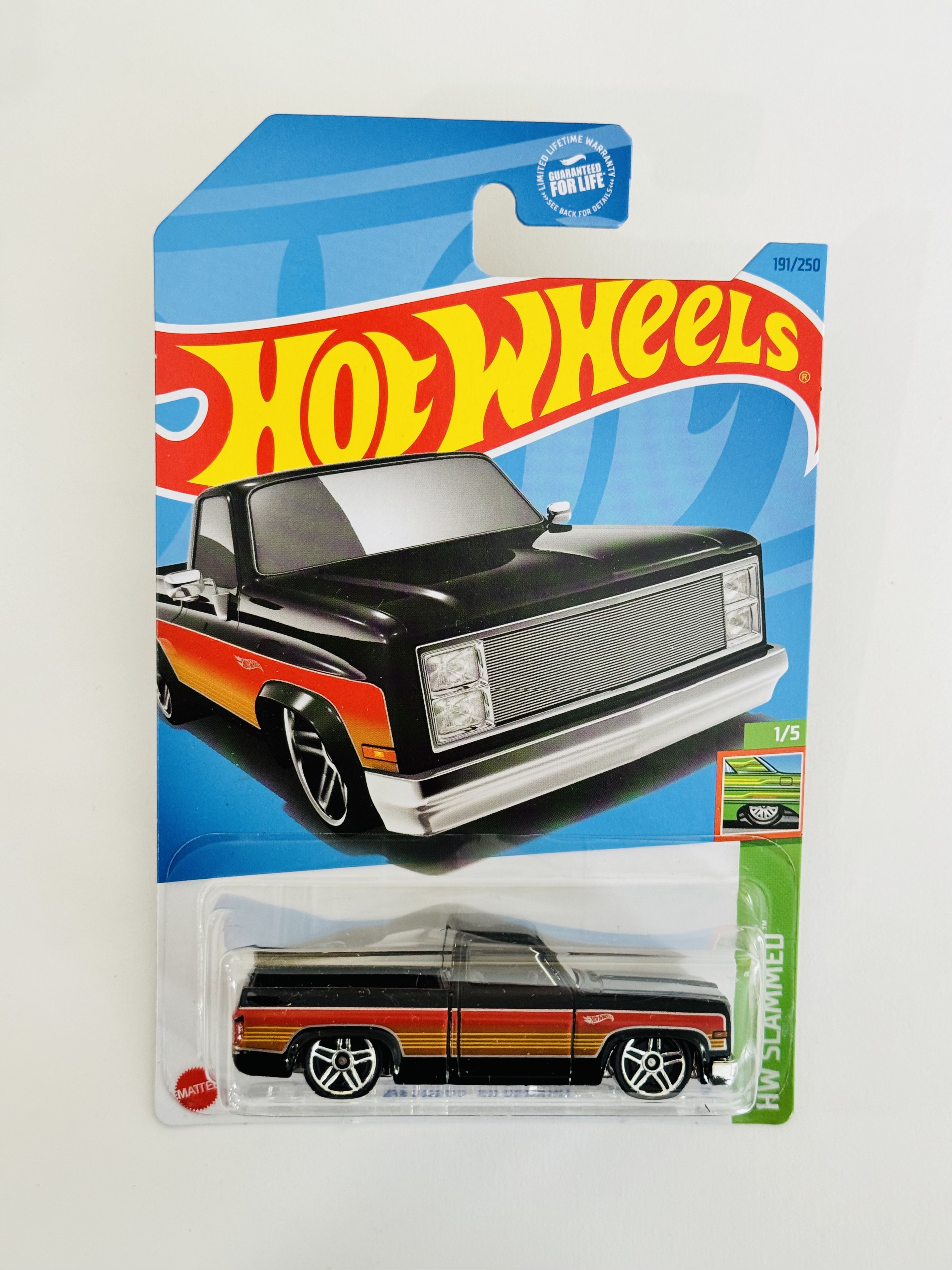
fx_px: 1760
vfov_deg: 39.7
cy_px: 635
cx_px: 476
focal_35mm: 48
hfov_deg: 30.3
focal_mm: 6.86
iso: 160
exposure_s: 1/60
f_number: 1.78
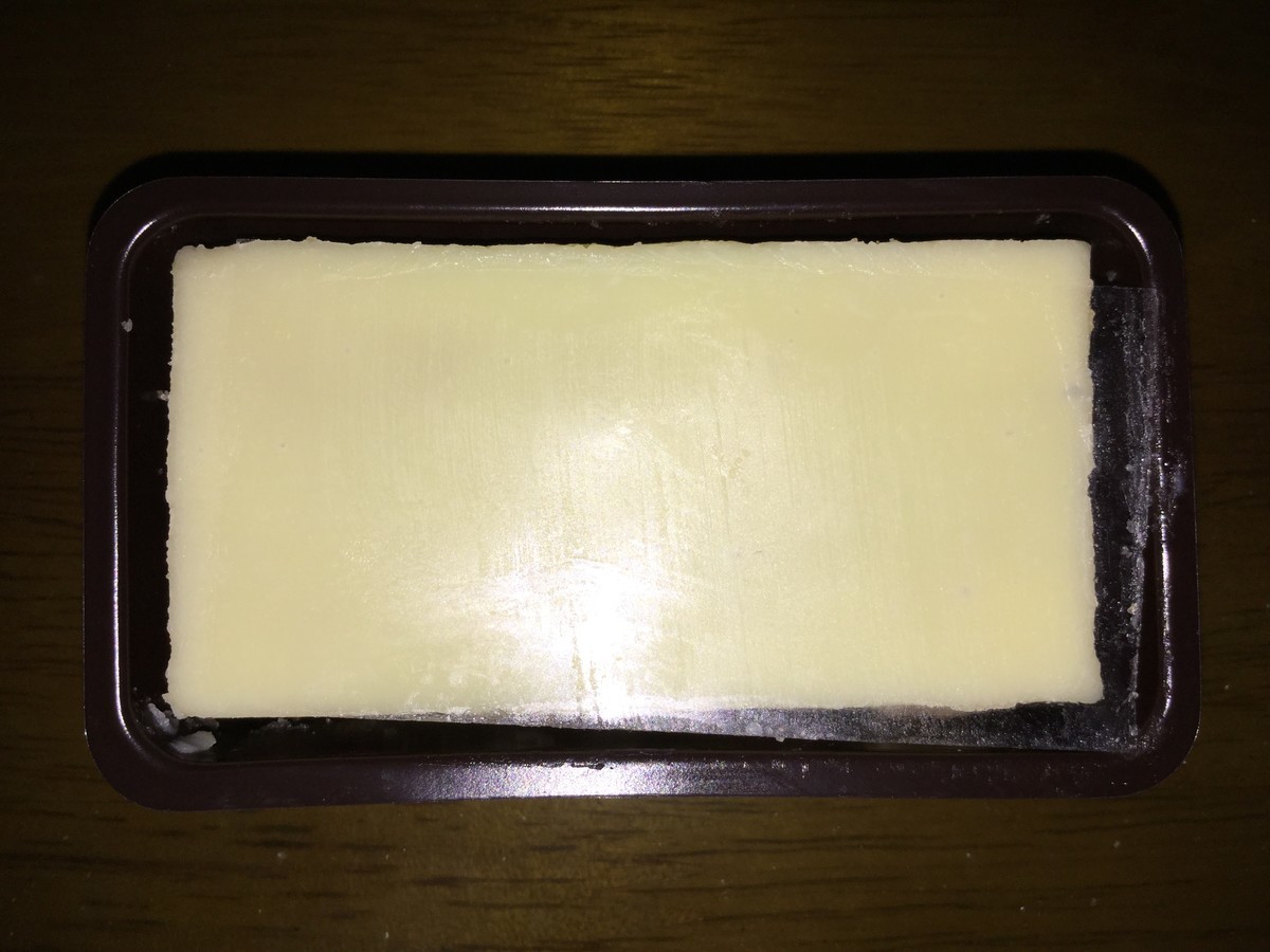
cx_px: 635
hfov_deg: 58.4
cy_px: 476
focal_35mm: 31
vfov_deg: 45.4
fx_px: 1137
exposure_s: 1/395
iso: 25
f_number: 2.4
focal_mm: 3.3
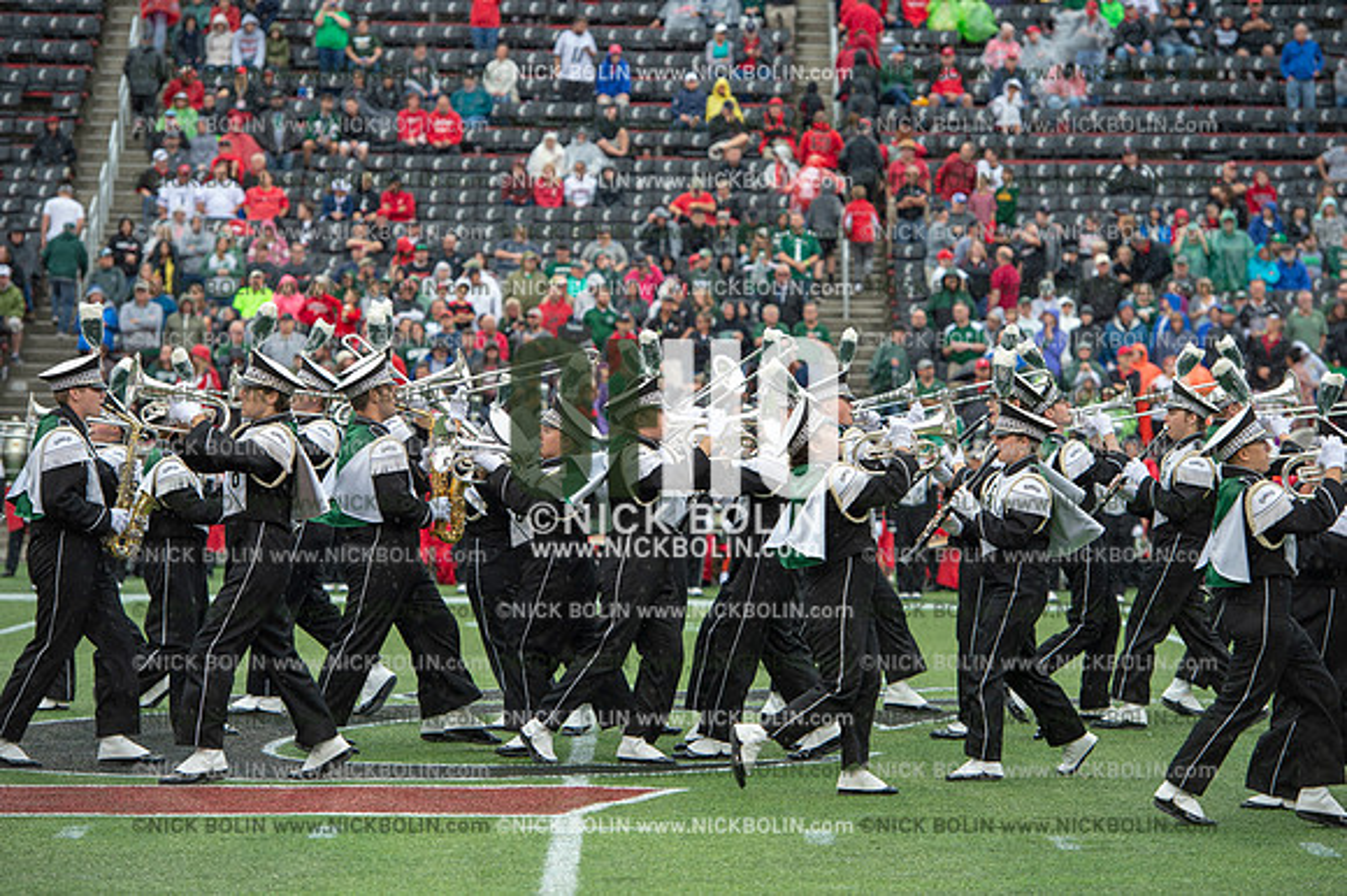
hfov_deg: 15.2
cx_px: 674
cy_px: 448
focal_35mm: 135
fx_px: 5048
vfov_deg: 10.1
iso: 400
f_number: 4
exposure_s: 1/500
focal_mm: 135
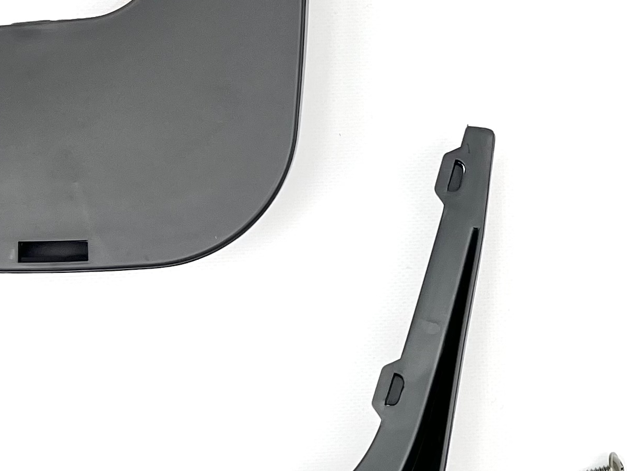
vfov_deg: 18.0
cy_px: 202
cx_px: 635
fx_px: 1485
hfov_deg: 22.8
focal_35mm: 82
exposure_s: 1/270
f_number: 1.5
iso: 50
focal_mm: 5.7
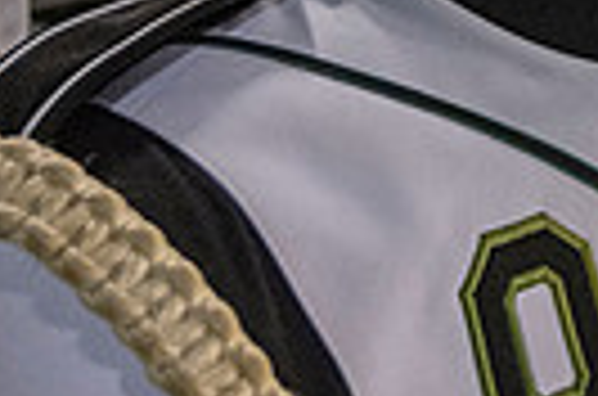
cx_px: 854
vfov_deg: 12.0
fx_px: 1740
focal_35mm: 105
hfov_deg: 17.8
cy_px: -308
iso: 3200
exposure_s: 1/500
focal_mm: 24
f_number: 4
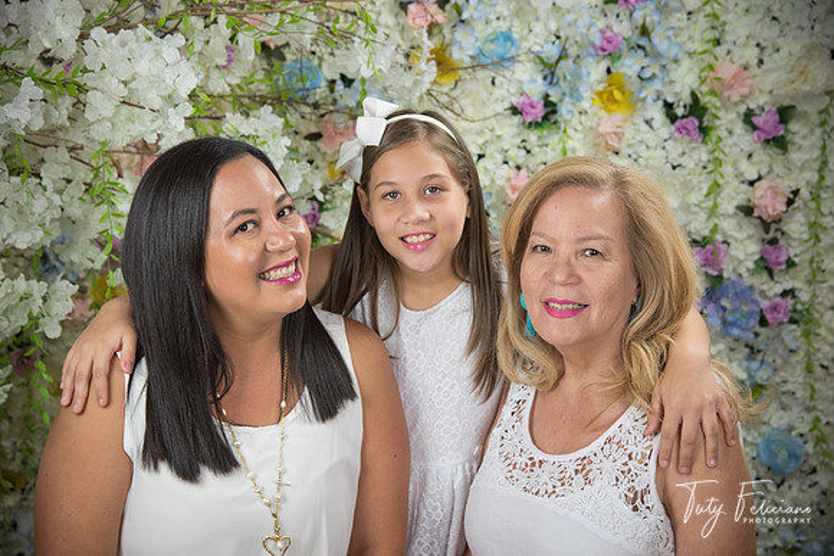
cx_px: 417
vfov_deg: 18.2
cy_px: 278
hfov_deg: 27.0
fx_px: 1738
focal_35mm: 75
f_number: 5
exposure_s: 1/125
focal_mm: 75
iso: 1250
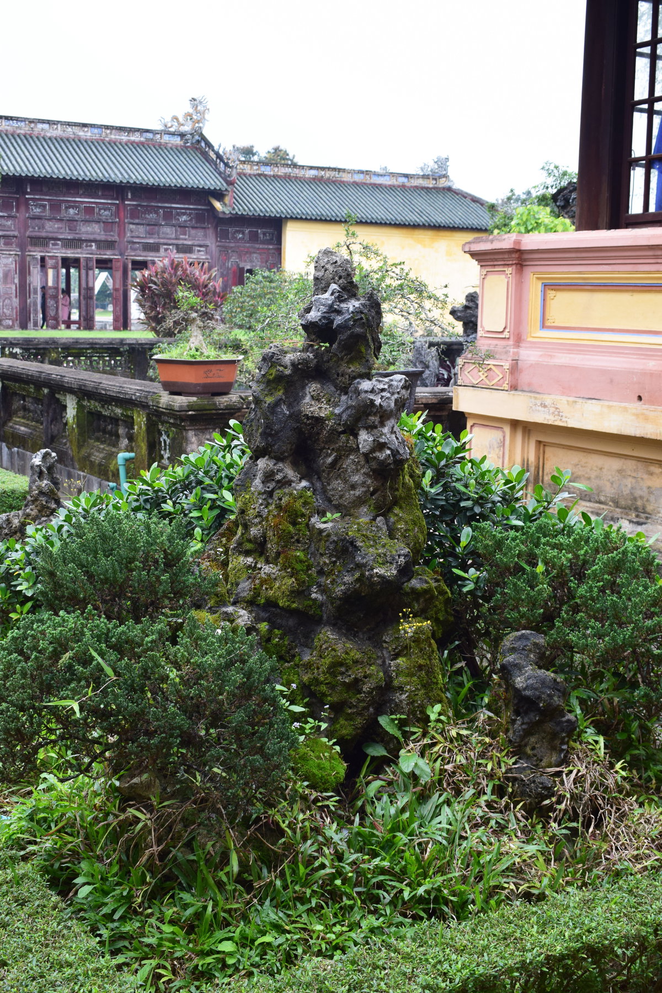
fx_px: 1283
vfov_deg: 42.3
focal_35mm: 46
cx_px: 331
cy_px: 496
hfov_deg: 28.9
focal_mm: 31
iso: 400
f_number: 9
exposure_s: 1/160
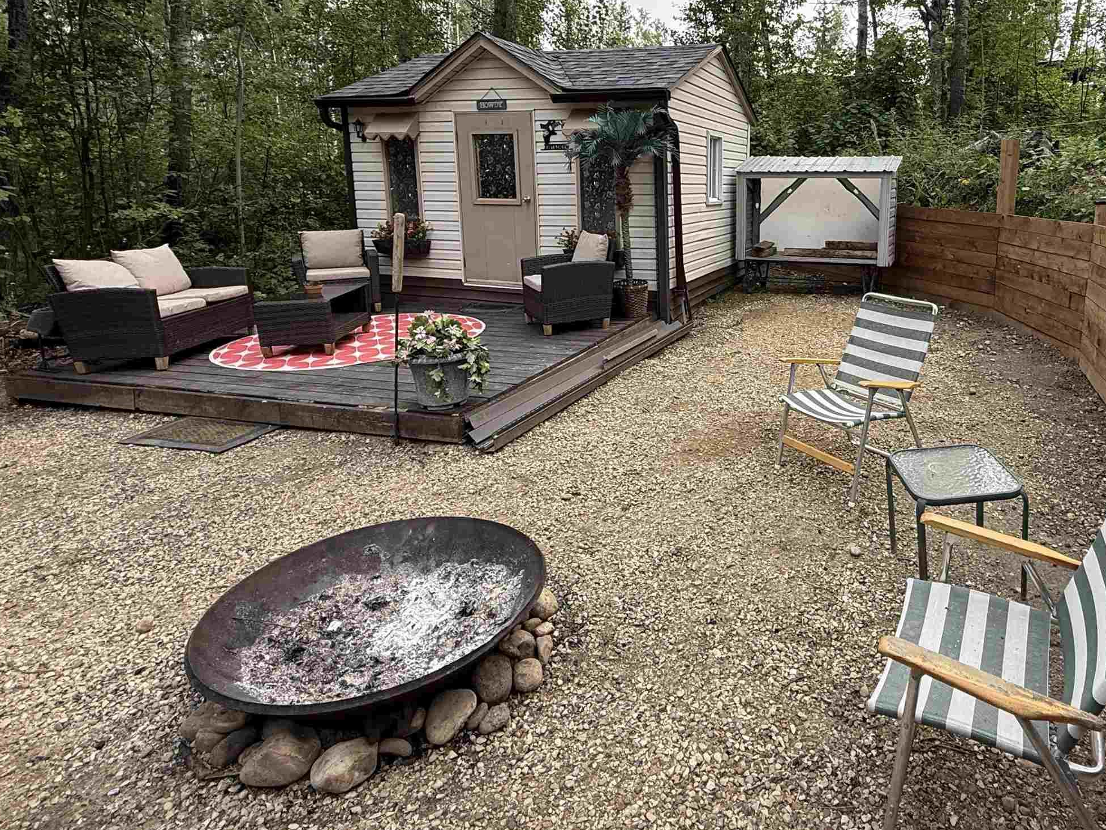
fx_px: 703
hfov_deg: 73.9
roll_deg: -1.9
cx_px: 743
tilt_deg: -7.8
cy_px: 285
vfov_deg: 59.8
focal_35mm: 22
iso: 64
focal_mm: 2.22
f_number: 2.2
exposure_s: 1/421
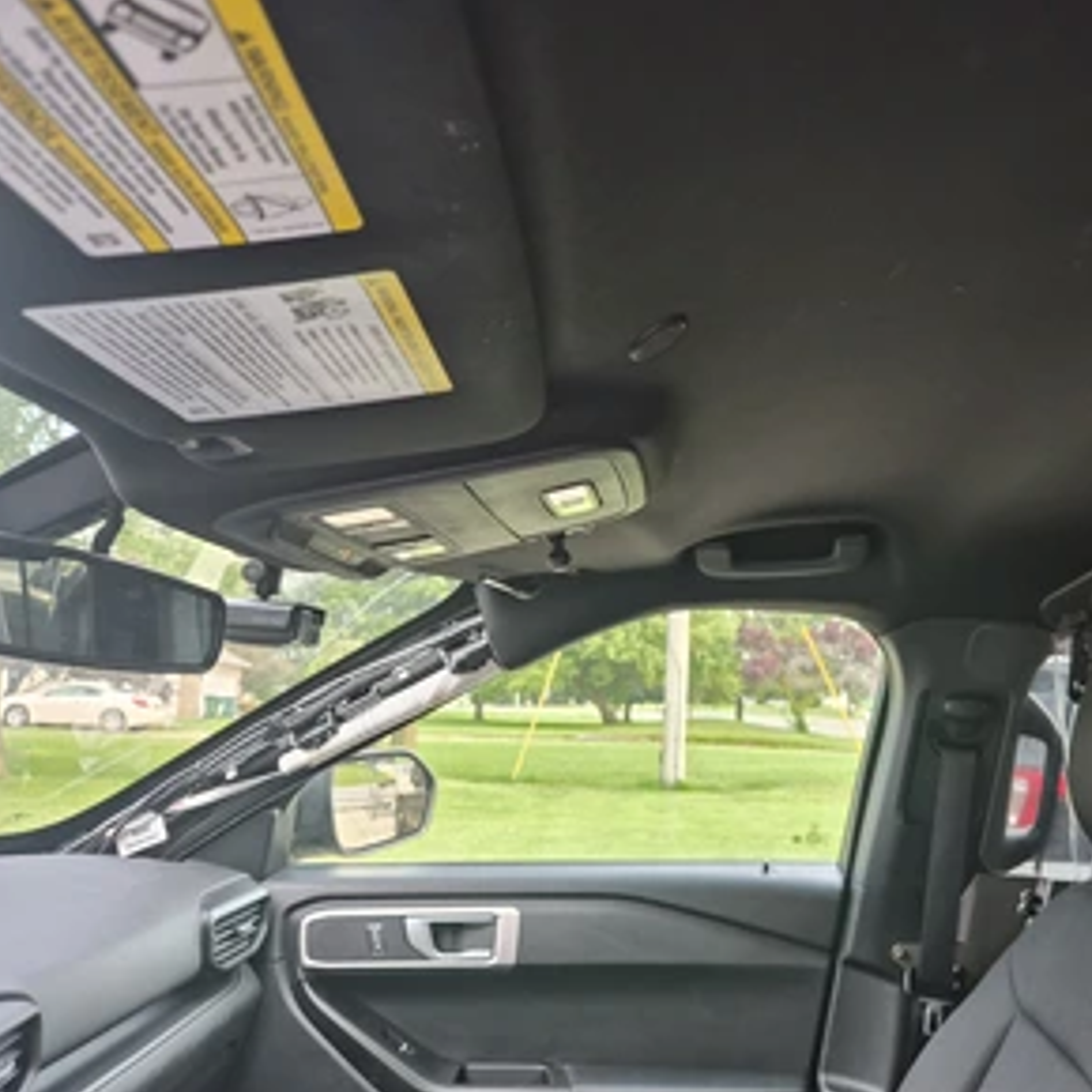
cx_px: 734
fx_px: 999
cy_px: 561
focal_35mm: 28
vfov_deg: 57.3
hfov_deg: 56.0
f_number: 1.8
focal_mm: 5.4
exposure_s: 1/120
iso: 250
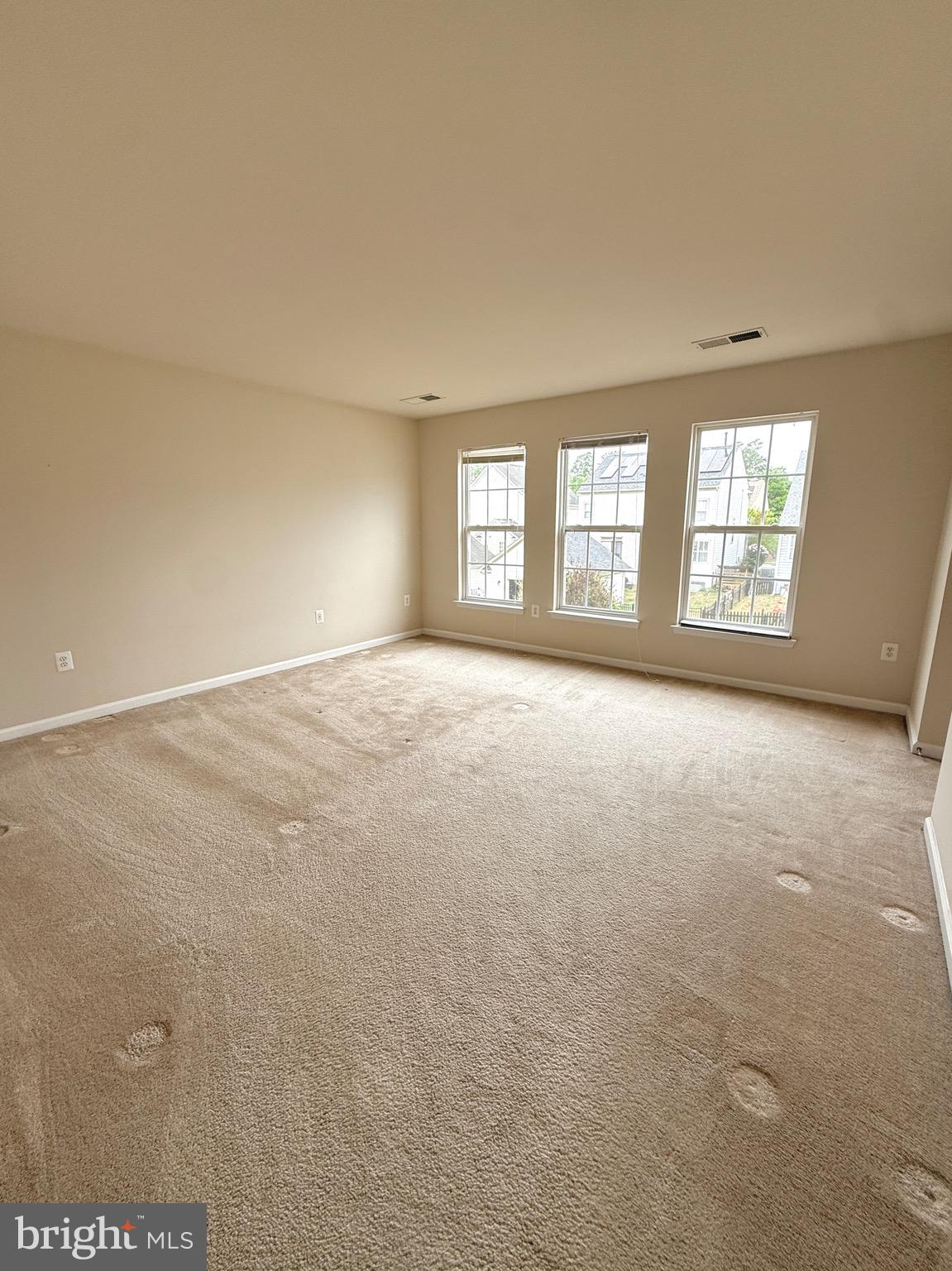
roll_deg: -1.6
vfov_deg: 102.1
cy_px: 636
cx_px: 476
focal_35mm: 14
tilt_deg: -11.7
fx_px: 514
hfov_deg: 85.6
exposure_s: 1/109
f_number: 2.2
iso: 64
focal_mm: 2.22
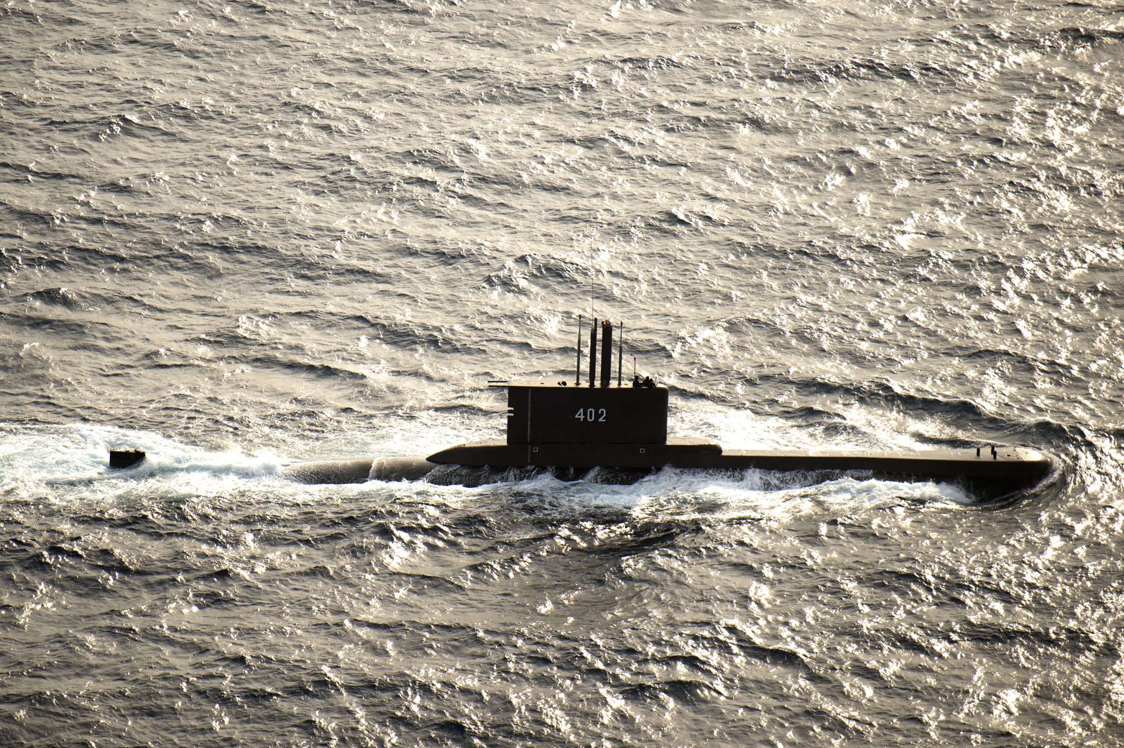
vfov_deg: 6.9
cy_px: 374
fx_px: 6241
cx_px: 562
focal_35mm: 200
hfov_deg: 10.3
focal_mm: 200
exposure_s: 1/800
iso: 50
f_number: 2.8
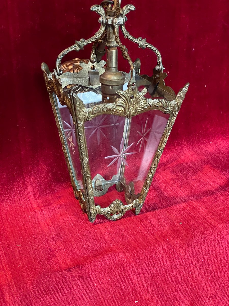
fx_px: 459
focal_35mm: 52
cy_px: 153
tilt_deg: -28.3
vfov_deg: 36.8
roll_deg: -0.8
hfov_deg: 28.0
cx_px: 114
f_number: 2
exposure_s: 1/30
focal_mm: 6
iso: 1250
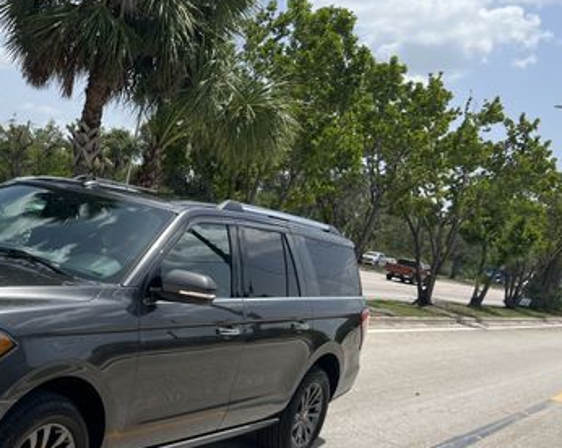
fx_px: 781
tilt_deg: -6.5
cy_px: 294
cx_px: 47
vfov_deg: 31.8
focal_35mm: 47
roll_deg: -11.2
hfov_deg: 36.9
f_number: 1.5
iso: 50
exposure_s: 1/4630
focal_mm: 5.7
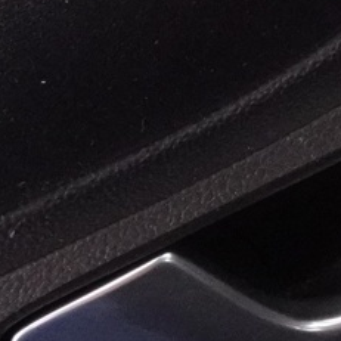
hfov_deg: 12.4
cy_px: -205
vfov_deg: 12.4
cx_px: 561
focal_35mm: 132
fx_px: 1471
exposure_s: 1/10
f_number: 3.5
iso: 800
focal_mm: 4.25
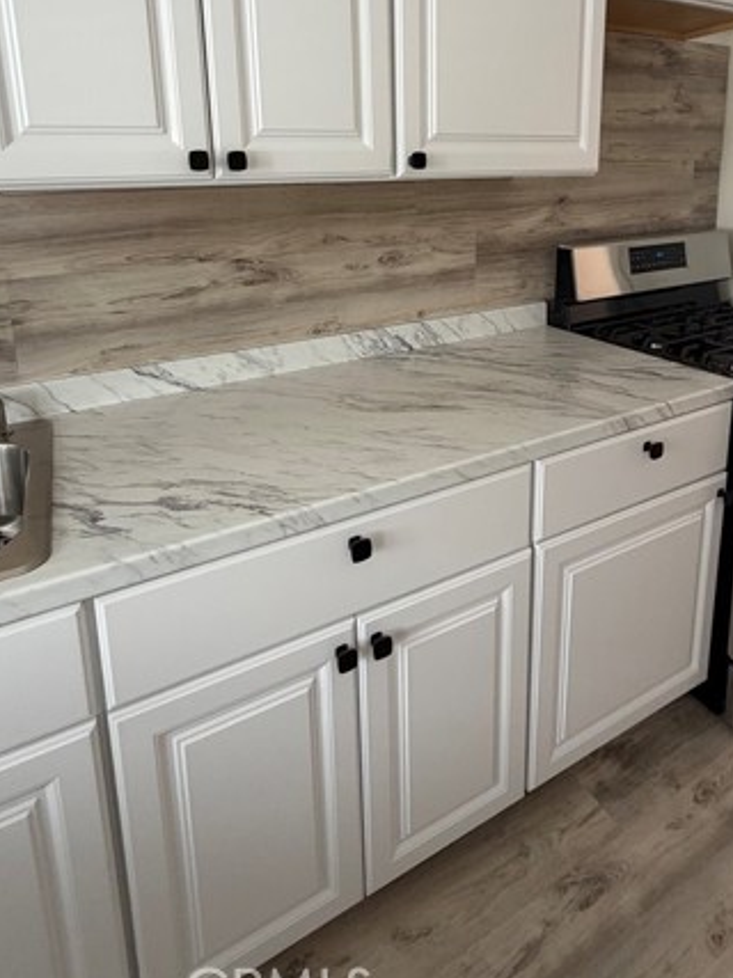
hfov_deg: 63.4
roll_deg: +2.2
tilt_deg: -13.5
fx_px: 593
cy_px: 289
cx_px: 360
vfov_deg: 75.2
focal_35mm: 21
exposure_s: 1/121
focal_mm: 2.22
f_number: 2.2
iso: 100
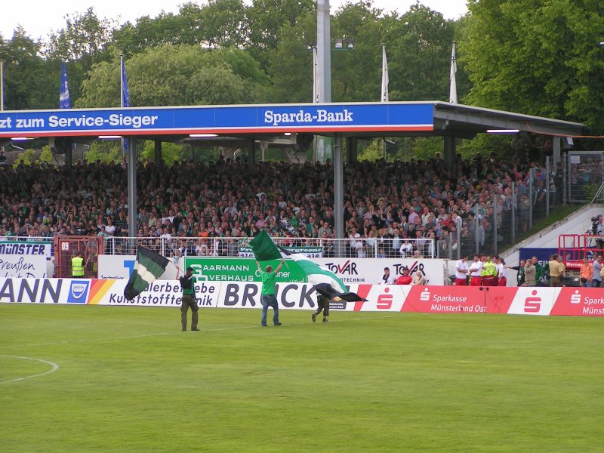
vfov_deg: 9.1
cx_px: 302
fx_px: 2862
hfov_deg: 12.0
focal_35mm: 164
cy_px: 226
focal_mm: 25.1
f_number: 3.5
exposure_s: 1/200
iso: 64
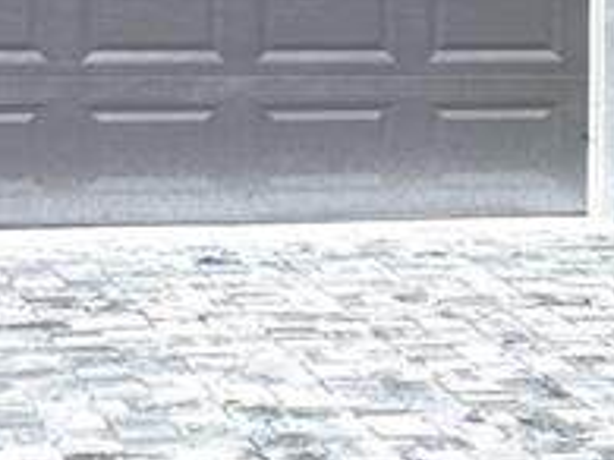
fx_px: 3262
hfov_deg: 10.7
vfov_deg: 8.0
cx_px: 526
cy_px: -28
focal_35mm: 184
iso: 80
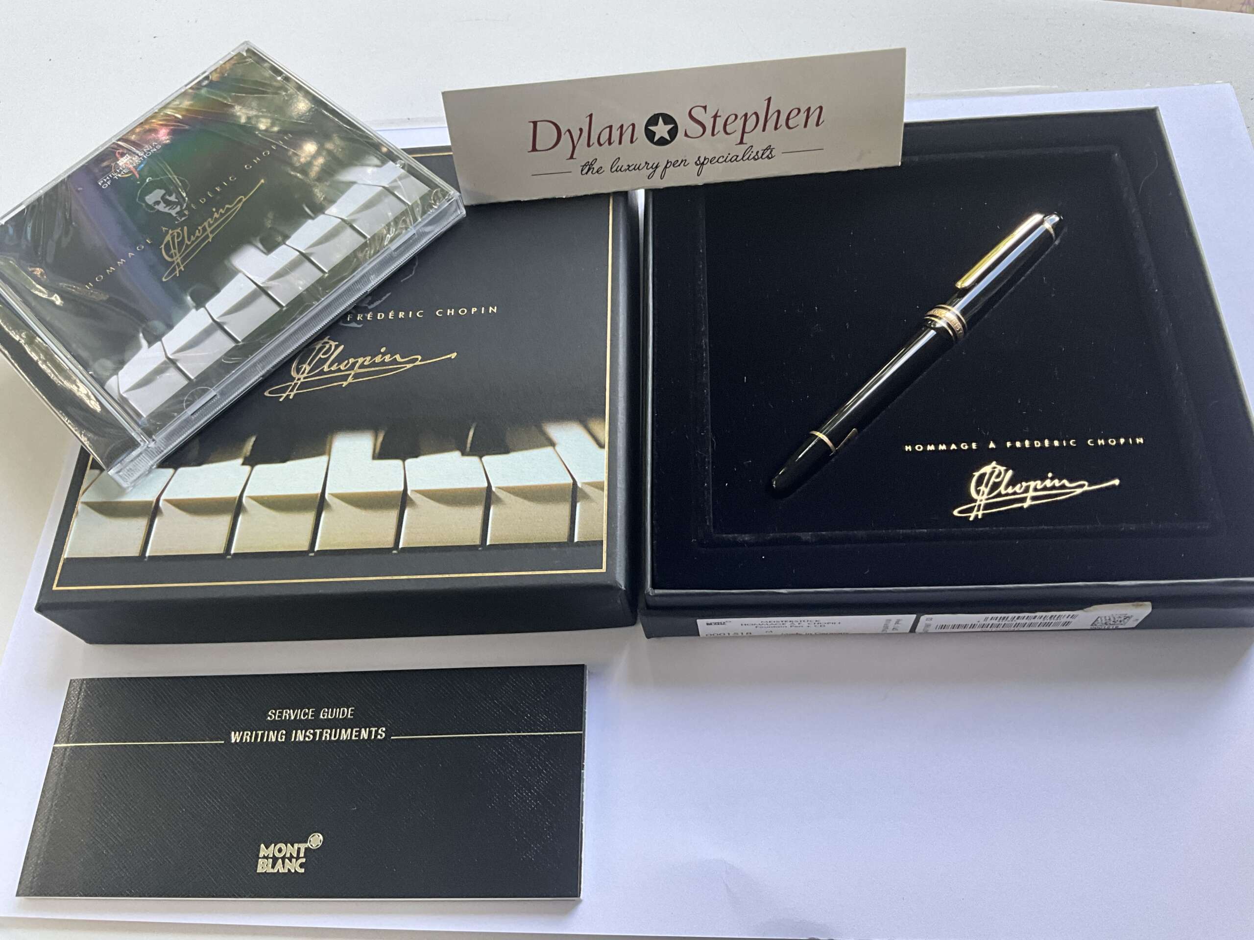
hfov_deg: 61.7
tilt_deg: -61.5
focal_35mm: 29
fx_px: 1051
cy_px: 470
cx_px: 627
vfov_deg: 48.2
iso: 64
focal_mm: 3
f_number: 1.8
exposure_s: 1/95
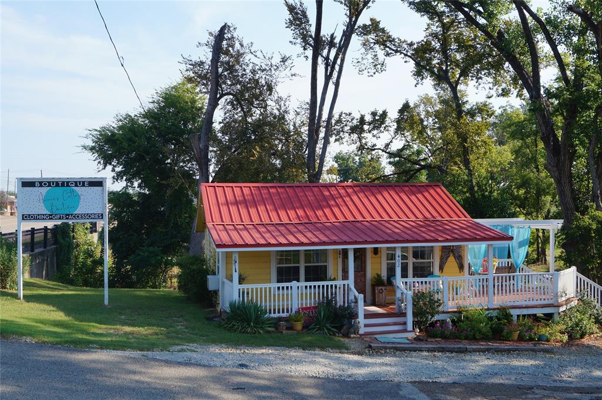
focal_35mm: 39
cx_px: 301
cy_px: 200
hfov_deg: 49.6
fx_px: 651
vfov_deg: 34.1
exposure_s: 1/100
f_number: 11
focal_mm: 26
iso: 100
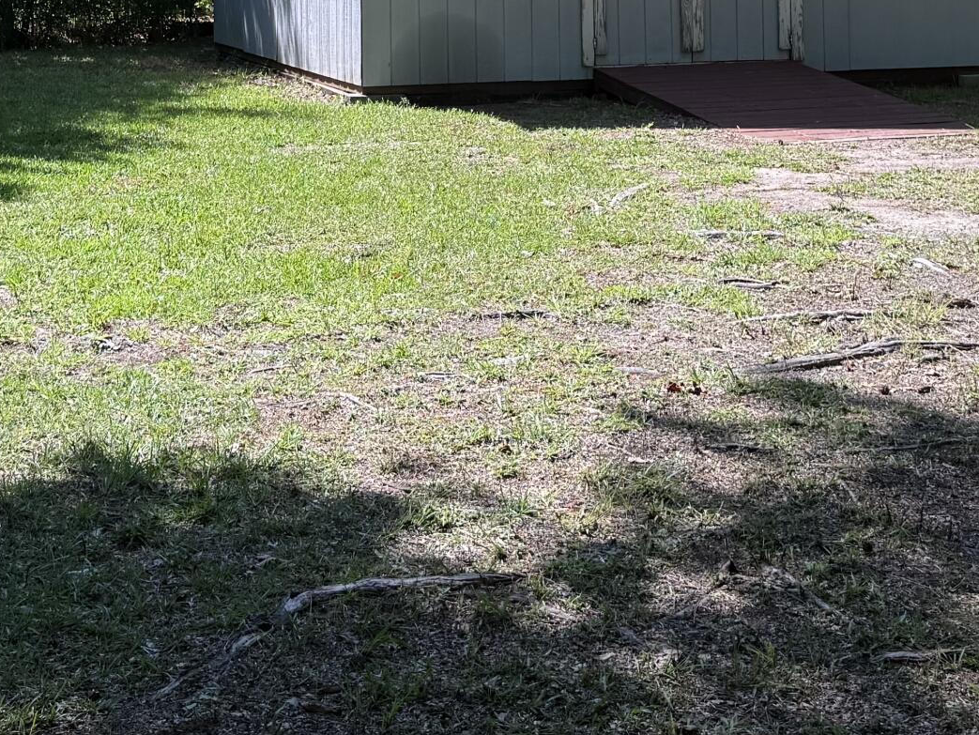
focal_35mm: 69
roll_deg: +0.6
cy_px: -168
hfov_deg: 28.1
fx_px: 1952
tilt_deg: +1.8
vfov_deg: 19.9
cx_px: 392
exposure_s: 1/1653
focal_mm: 6.76
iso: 80
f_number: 1.78
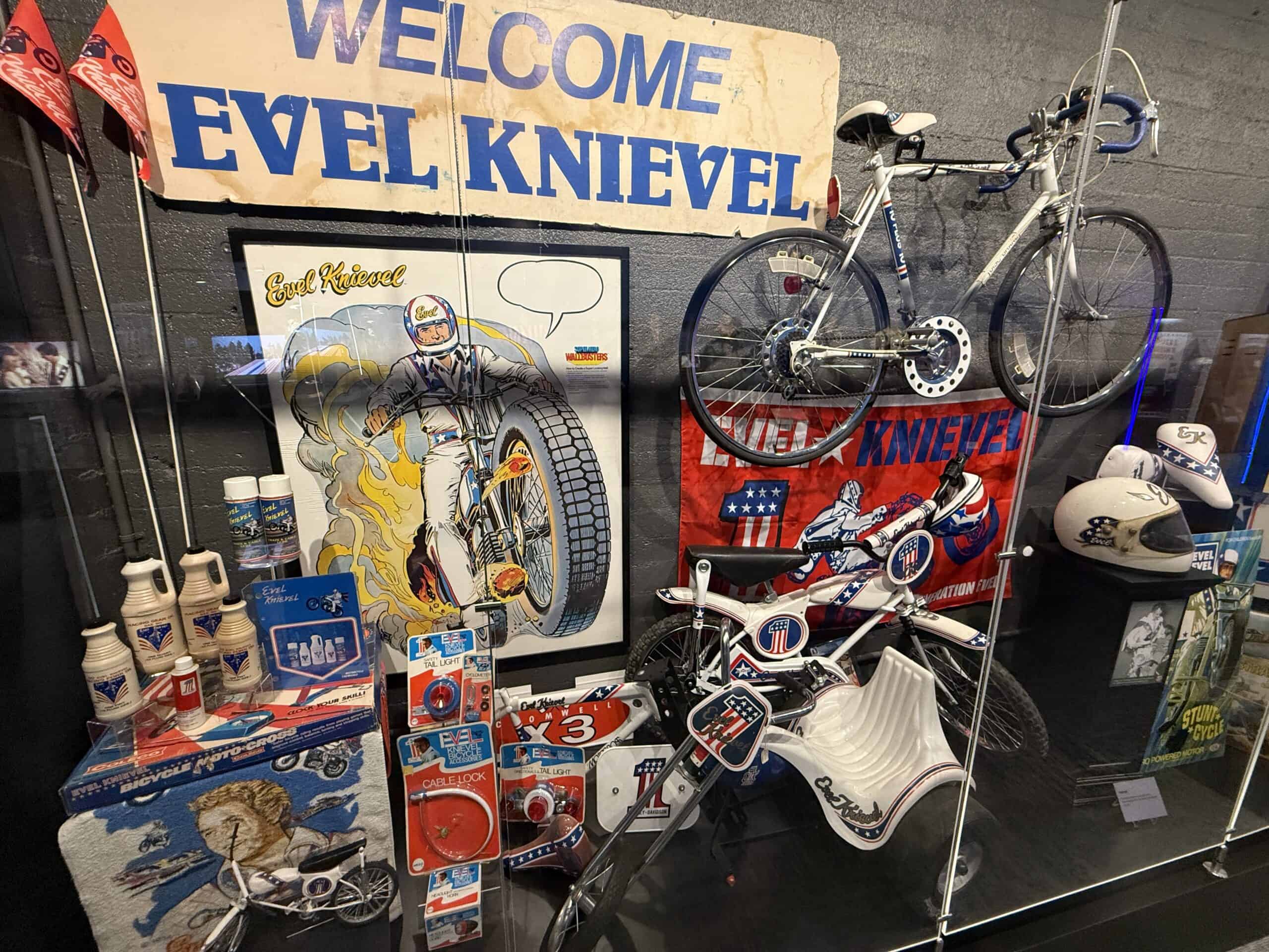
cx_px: 634
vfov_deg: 85.7
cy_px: 476
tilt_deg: -13.6
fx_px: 513
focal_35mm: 14
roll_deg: -1.2
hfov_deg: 102.1
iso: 400
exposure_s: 1/60
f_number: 2.2
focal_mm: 2.22
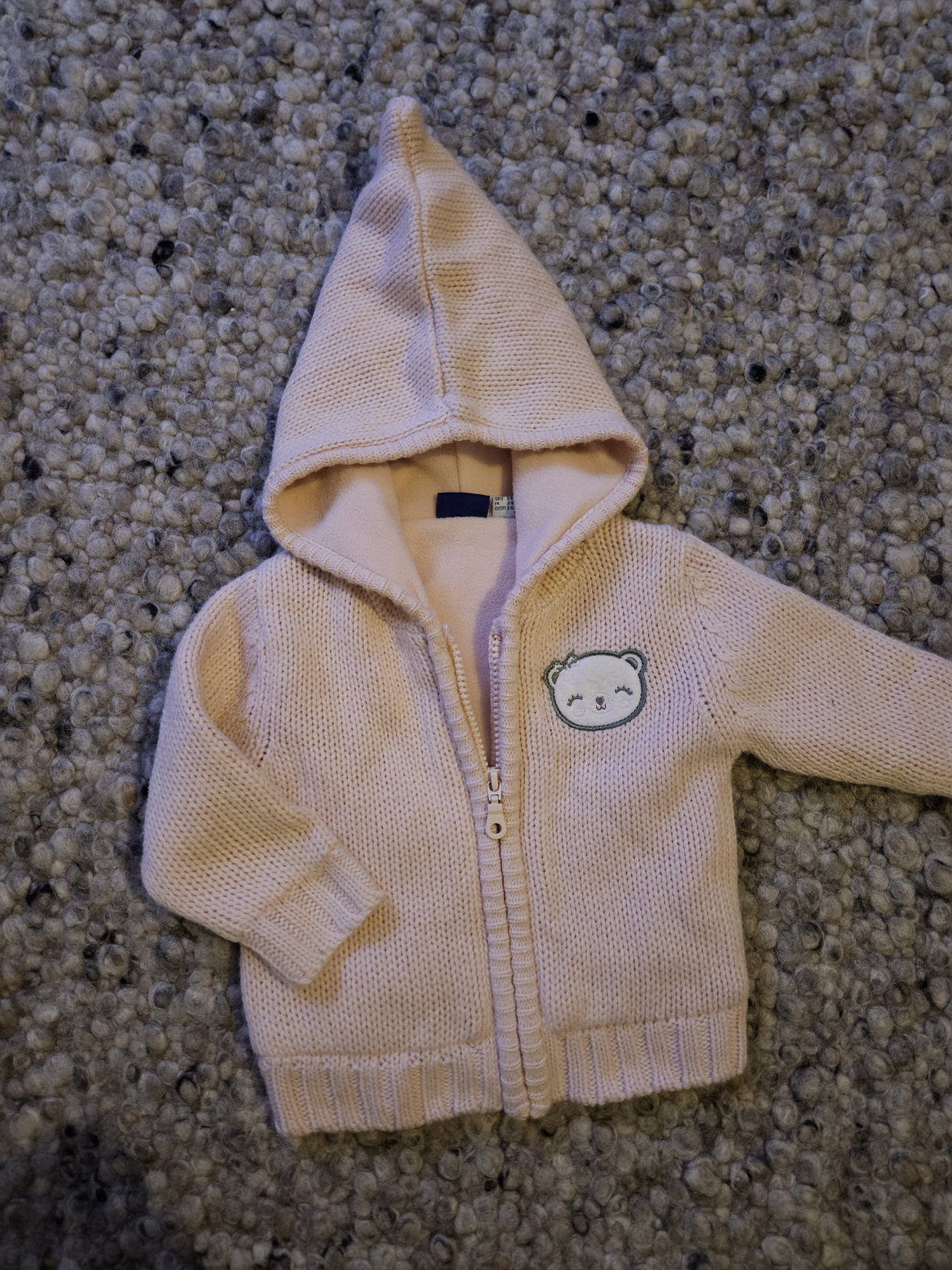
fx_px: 843
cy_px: 635
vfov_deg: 73.9
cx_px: 476
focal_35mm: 23
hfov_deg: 58.9
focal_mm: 5.4
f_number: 1.8
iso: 640
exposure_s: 1/33.4
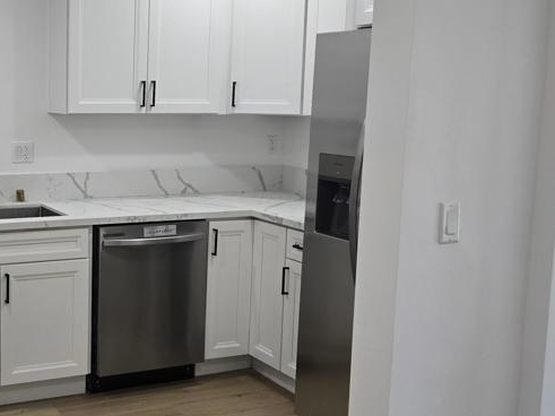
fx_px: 769
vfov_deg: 30.2
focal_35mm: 48
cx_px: 84
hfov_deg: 37.7
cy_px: 180
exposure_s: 1/120
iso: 80
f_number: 1.8
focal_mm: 5.4
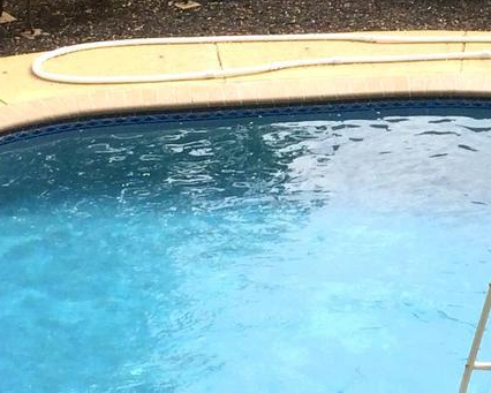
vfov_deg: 11.3
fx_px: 1977
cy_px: 126
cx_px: 501
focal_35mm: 136
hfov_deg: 13.9
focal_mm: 4.15
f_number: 2.2
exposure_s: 1/820
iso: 32
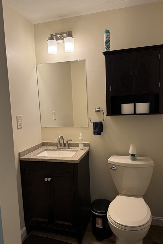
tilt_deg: -5.7
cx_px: 82
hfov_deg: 49.6
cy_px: 122
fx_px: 176
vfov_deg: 69.4
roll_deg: +2.4
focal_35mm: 26
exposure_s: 1/120
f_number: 1.78
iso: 100
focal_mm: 6.76
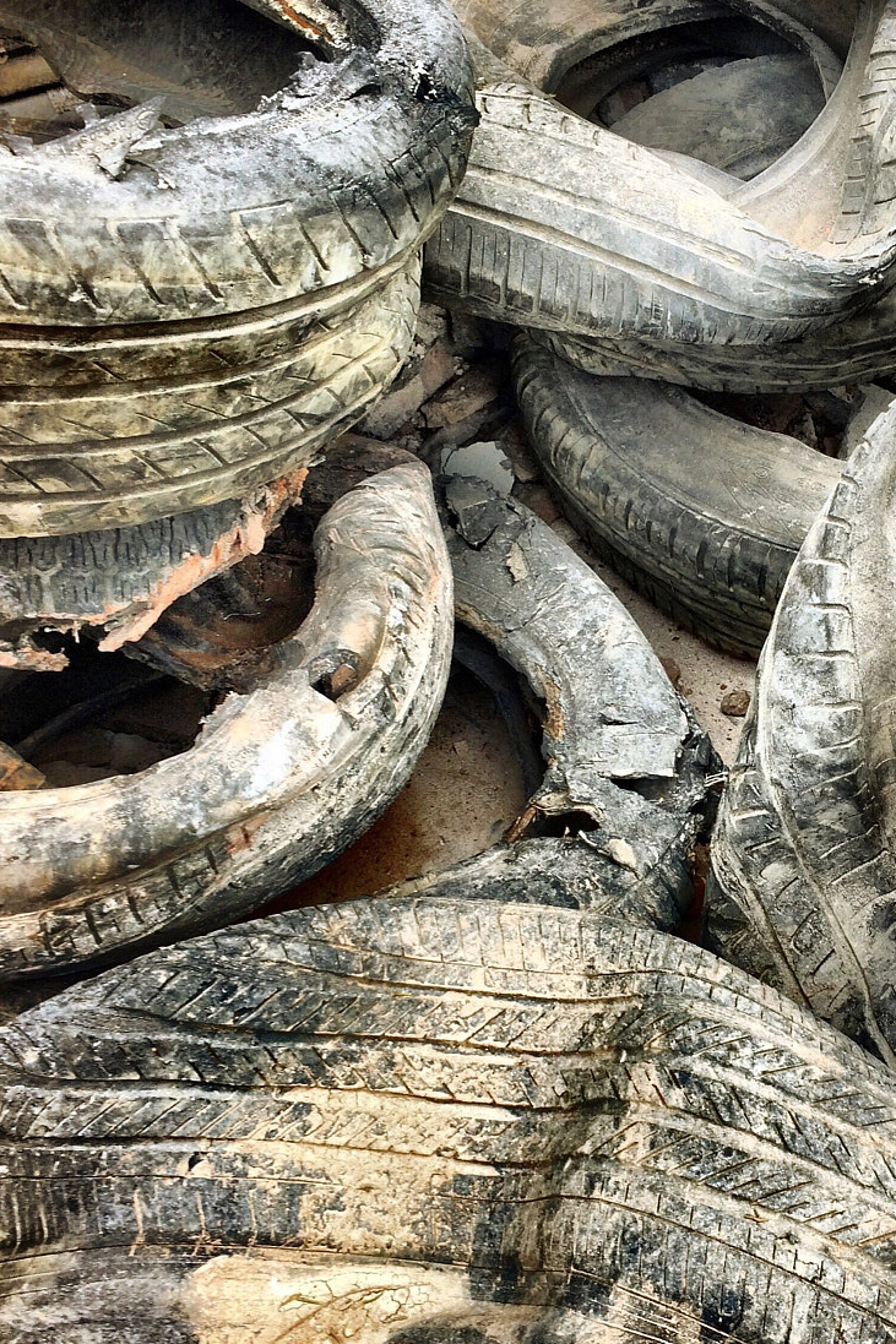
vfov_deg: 44.5
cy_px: 712
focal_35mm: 44
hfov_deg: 30.0
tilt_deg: -45.3
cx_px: 670
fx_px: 1643
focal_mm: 4.15
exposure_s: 1/100
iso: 40
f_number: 2.2
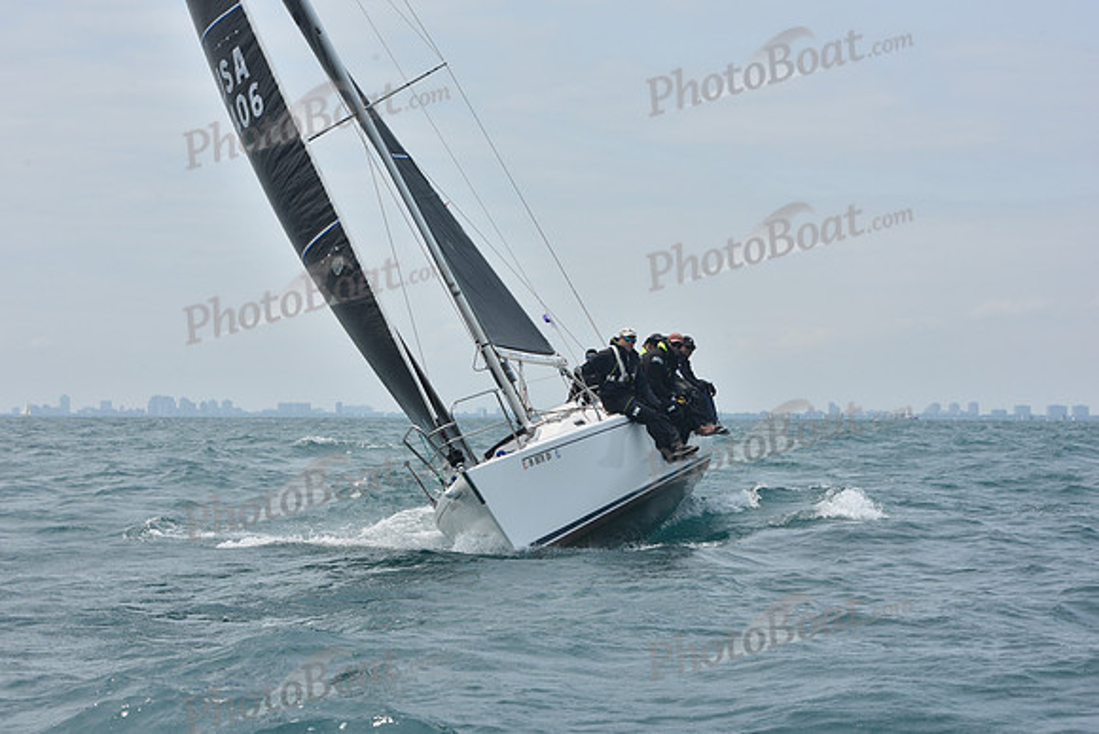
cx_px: 550
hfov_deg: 23.6
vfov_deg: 15.9
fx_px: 2626
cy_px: 367
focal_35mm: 86
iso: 250
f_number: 11
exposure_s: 1/800
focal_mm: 86
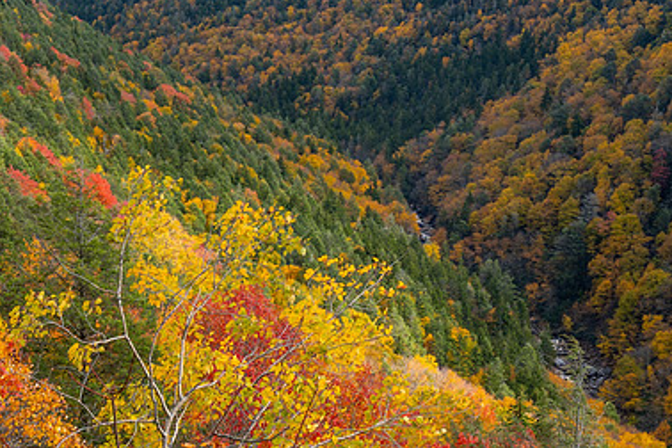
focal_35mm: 53
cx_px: 268
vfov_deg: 25.3
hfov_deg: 37.4
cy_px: 308
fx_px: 989
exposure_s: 1/100
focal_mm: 23
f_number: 9
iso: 100
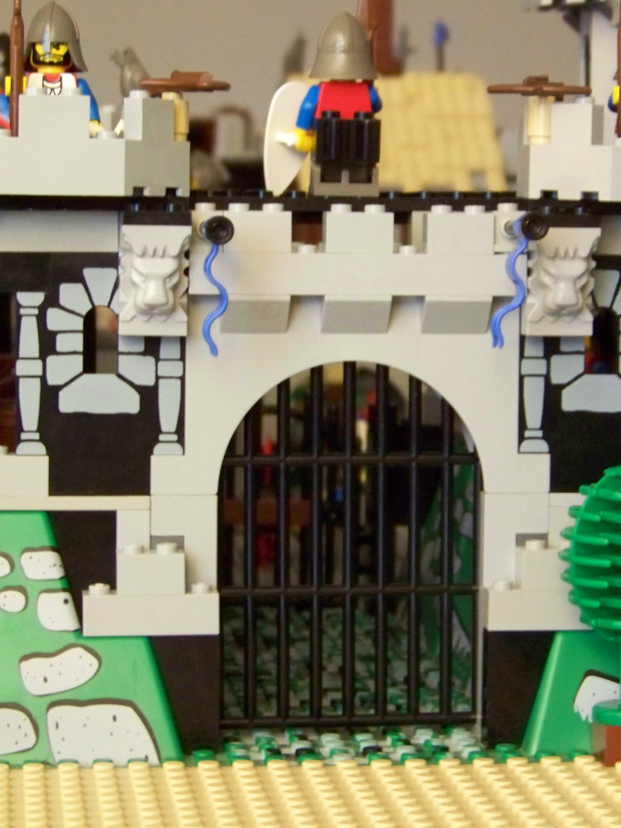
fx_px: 2799
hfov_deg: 12.7
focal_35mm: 117
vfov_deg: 16.8
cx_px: 339
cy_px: 415
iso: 400
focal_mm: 14.6
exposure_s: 1/8
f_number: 3.2
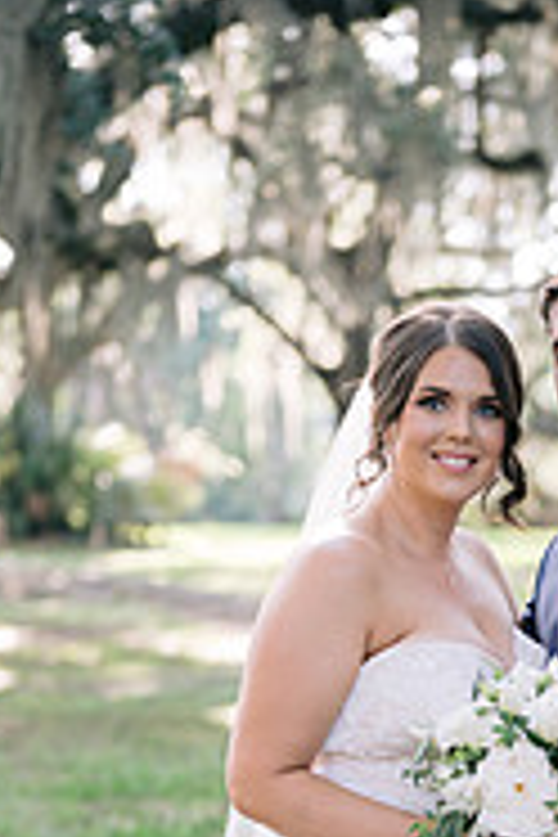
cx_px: 464
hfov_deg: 11.3
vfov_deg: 16.5
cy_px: 850
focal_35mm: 121
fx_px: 2813
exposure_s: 1/320
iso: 160
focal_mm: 50
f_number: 1.8
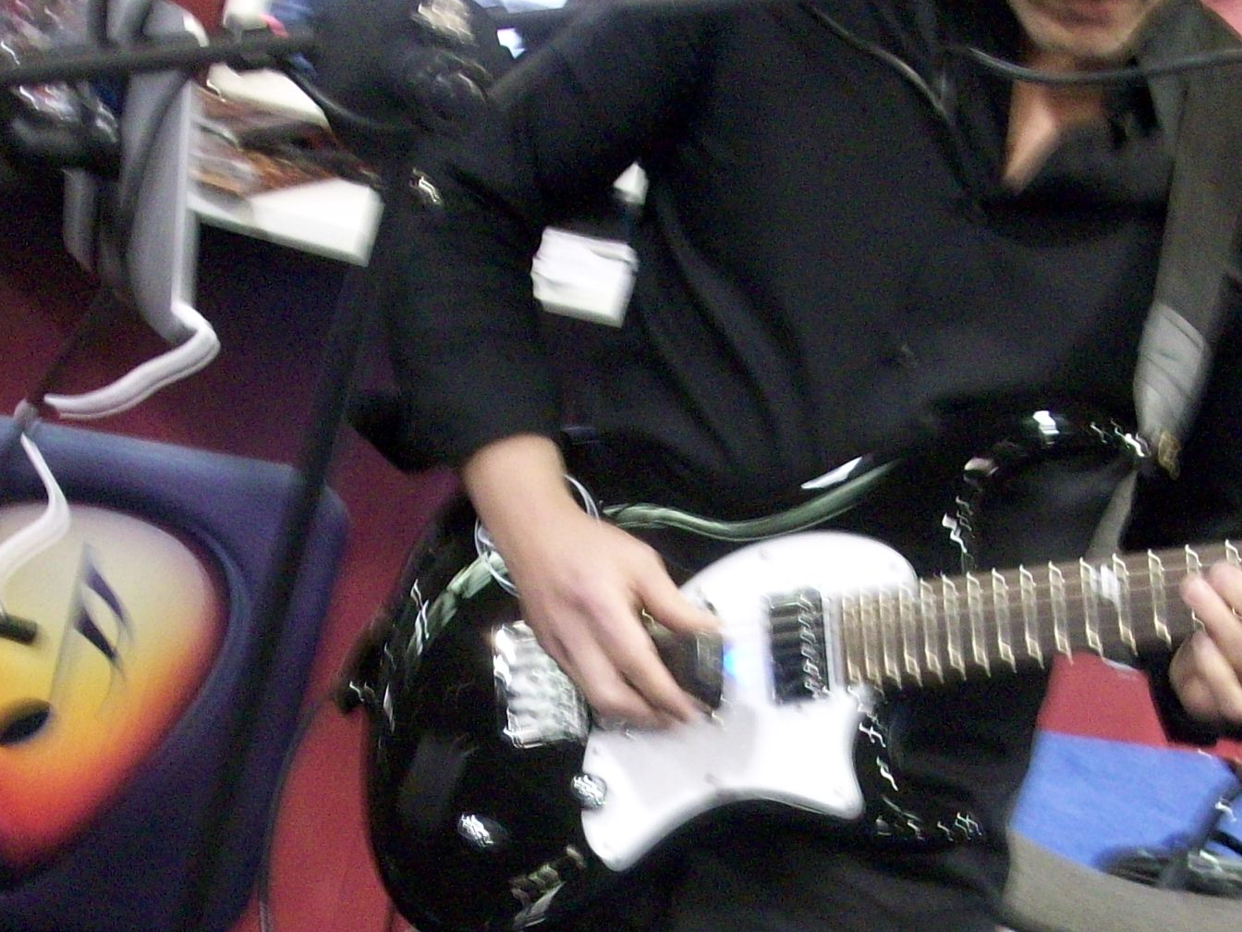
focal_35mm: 81
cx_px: 776
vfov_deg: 18.1
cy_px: 672
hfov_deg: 24.1
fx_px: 2906
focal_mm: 7.1
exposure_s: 1/8
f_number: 3.2
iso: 263
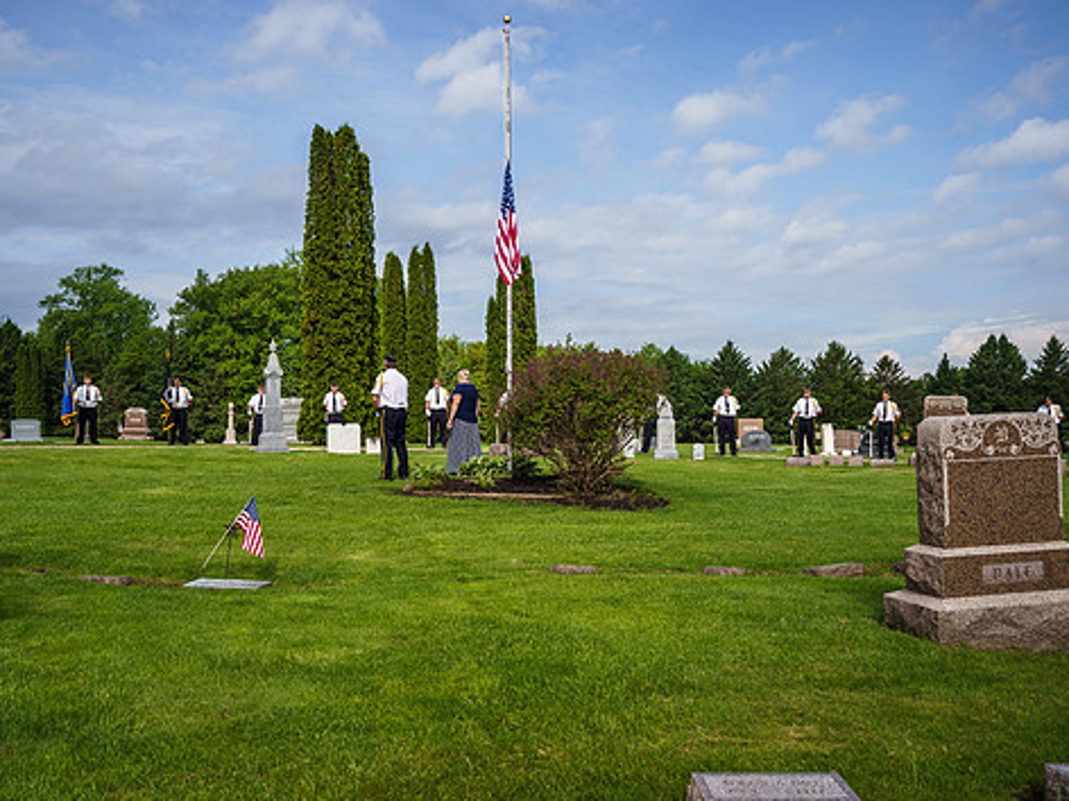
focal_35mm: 37
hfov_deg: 50.1
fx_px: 1143
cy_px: 444
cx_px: 495
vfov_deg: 38.6
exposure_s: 1/2000
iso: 200
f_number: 4.5
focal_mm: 30.1
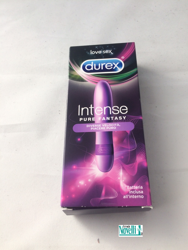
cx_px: 94
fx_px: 210
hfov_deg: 48.2
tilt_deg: -64.6
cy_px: 125
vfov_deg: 61.7
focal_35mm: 29
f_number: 2.2
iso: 32
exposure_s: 1/500
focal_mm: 4.15
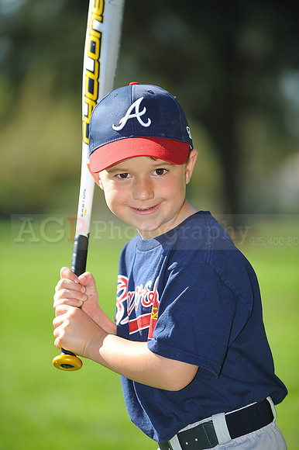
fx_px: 2494
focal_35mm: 200
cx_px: 150
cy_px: 225
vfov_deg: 10.3
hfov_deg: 6.9
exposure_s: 1/800
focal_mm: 200
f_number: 4
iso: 200
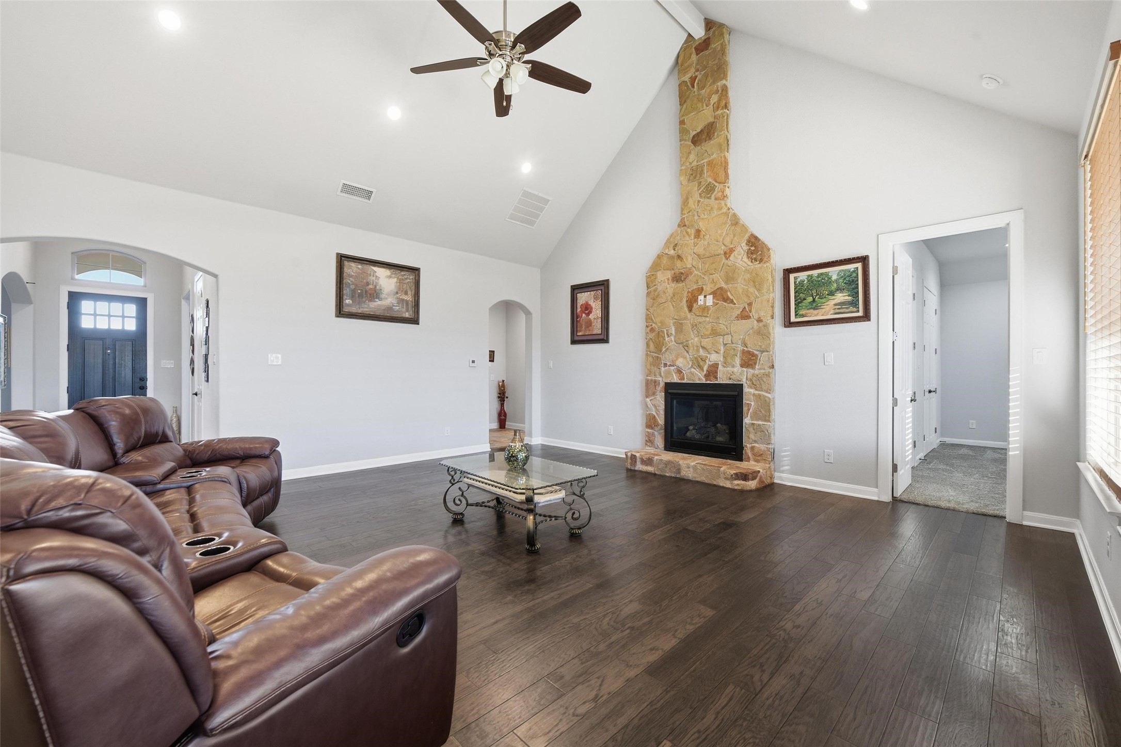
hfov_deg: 104.3
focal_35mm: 14
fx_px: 436
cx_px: 560
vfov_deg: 81.2
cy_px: 374
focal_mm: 14
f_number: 9
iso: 100
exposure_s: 1/30
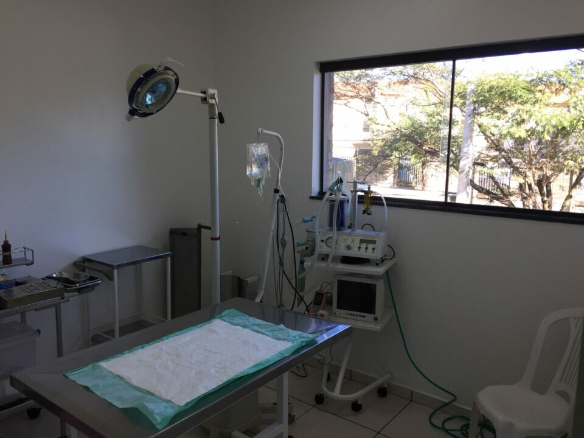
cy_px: 219
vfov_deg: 48.2
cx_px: 292
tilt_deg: -9.3
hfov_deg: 61.7
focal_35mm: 29
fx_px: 489
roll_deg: -1.1
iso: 32
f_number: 2.2
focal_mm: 4.15
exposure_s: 1/120
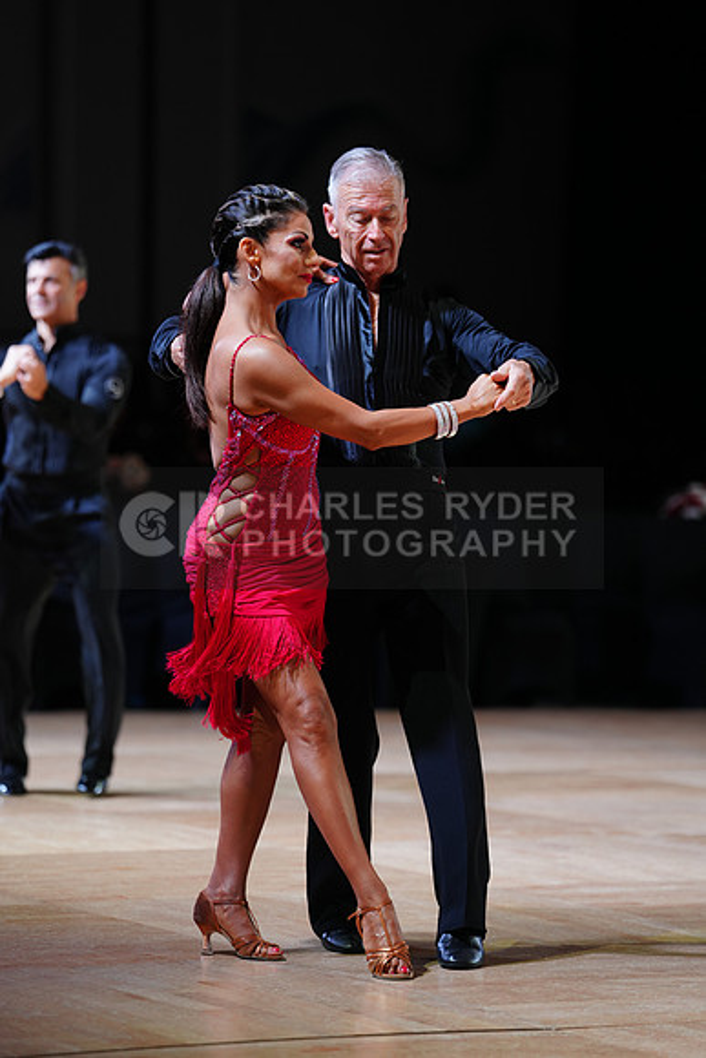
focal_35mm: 135
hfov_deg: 10.2
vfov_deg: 15.2
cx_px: 353
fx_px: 3969
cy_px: 529
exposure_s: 1/400
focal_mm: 135
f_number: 2.8
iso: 640
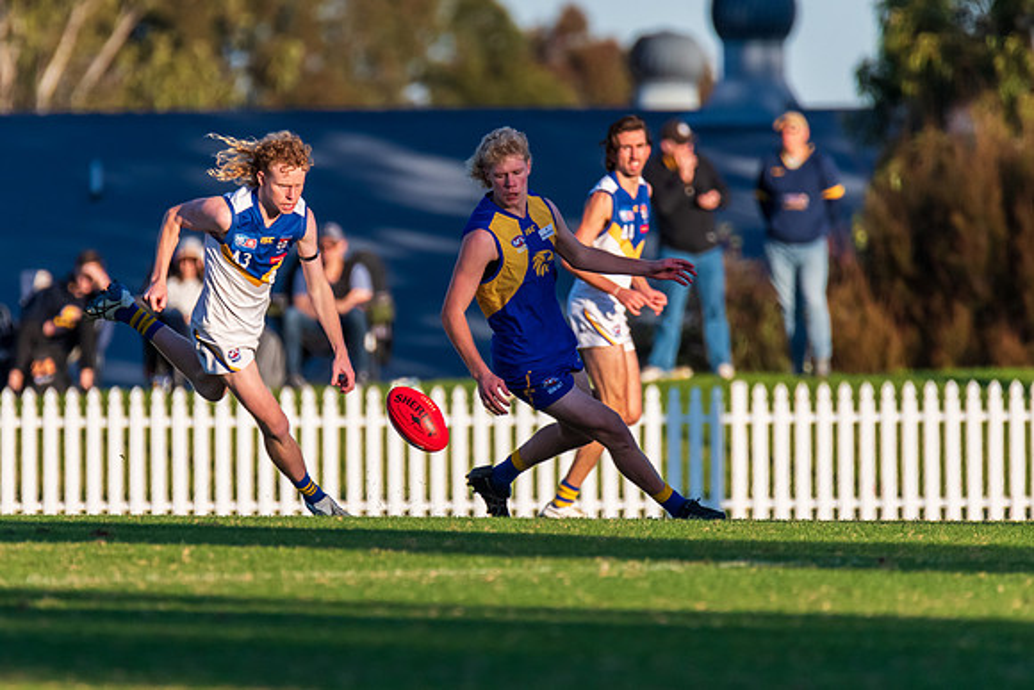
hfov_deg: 2.4
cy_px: 279
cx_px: 430
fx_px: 24234
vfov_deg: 1.6
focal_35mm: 844
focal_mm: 600
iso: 1000
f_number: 6.3
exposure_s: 1/2500
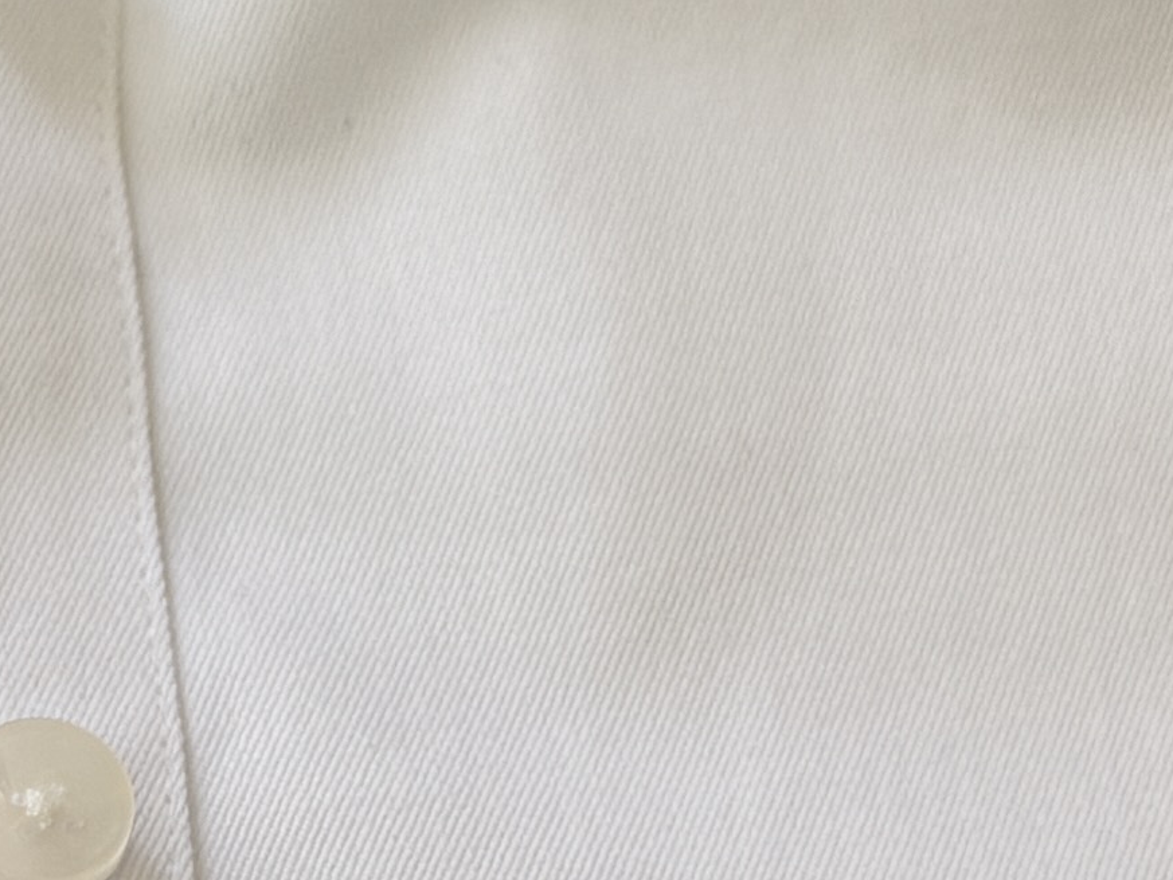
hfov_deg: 12.5
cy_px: 1092
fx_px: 5321
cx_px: 169
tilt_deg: -65.9
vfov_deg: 9.3
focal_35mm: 157
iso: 50
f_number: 1.78
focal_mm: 6.76
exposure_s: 1/121
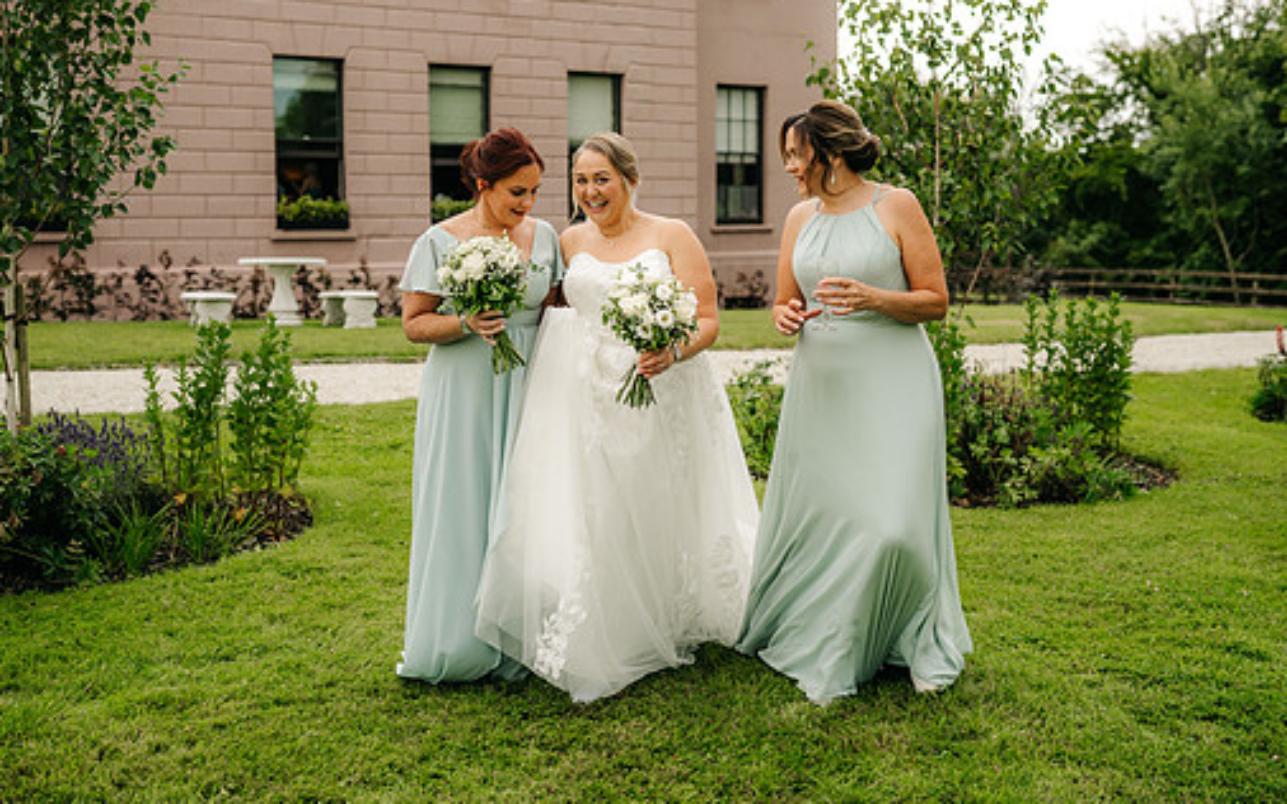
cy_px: 335
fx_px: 1473
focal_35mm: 42
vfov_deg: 30.5
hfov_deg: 47.2
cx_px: 666
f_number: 2.2
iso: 100
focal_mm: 35
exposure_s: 1/400
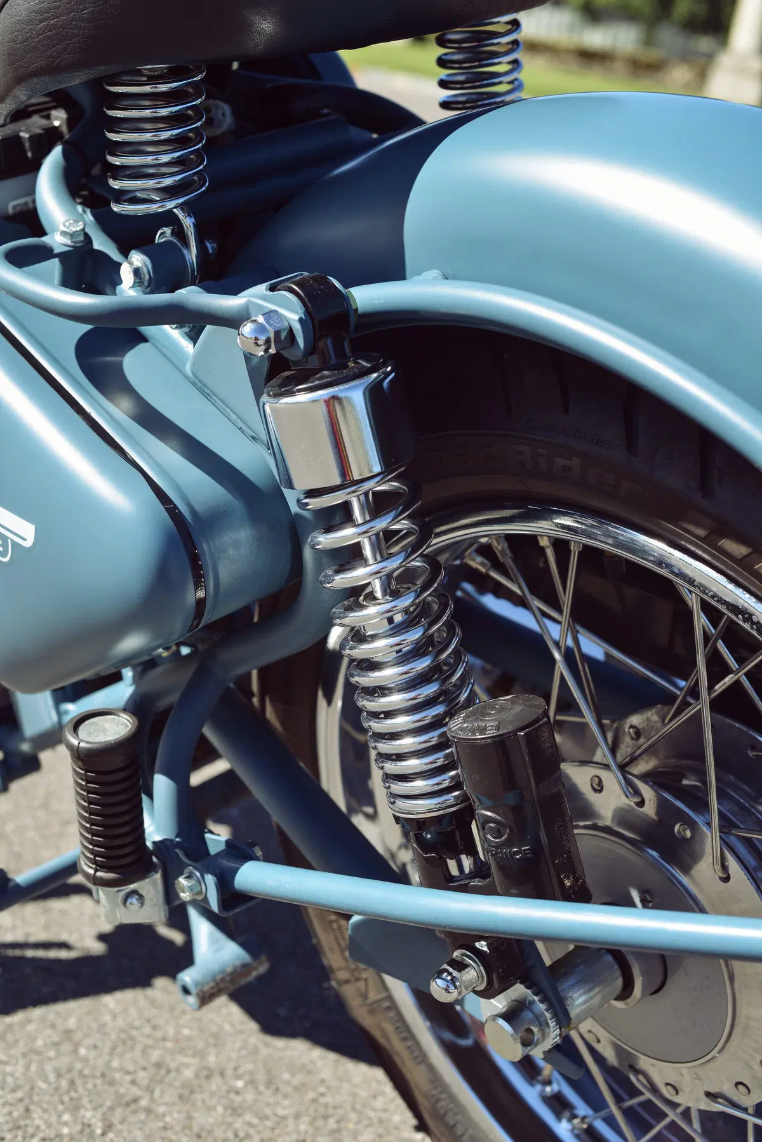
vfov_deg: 39.6
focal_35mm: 50
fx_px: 1586
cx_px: 381
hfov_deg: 27.0
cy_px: 571
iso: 100
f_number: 6.3
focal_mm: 50
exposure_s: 1/200
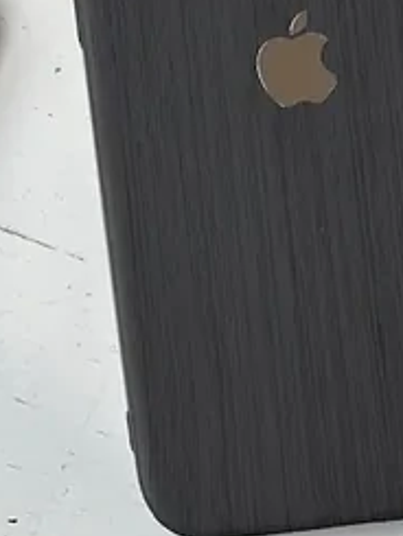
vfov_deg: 11.1
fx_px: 2730
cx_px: -10
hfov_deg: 8.4
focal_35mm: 176
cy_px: -57
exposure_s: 1/206
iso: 80
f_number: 1.78
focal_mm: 6.86
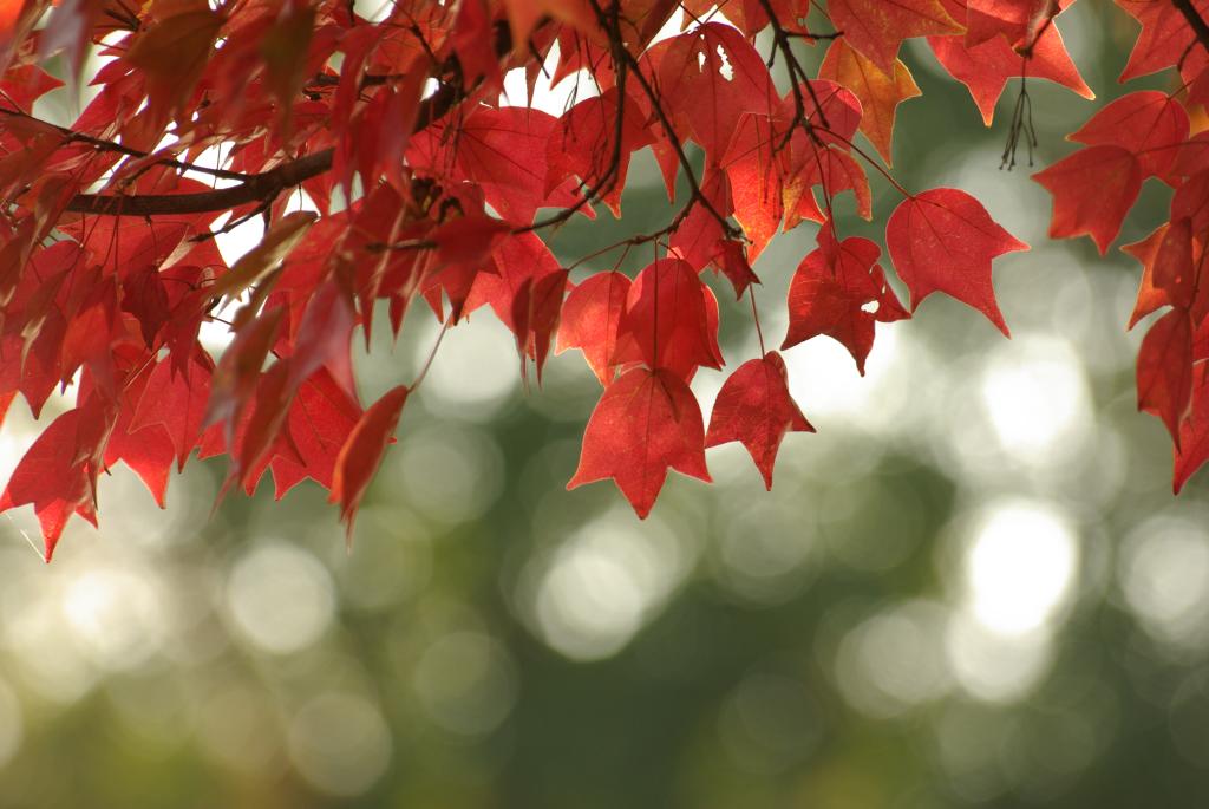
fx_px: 9581
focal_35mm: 285
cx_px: 604
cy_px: 404
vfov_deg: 4.8
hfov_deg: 7.2
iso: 160
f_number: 7.1
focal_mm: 190
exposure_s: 1/200
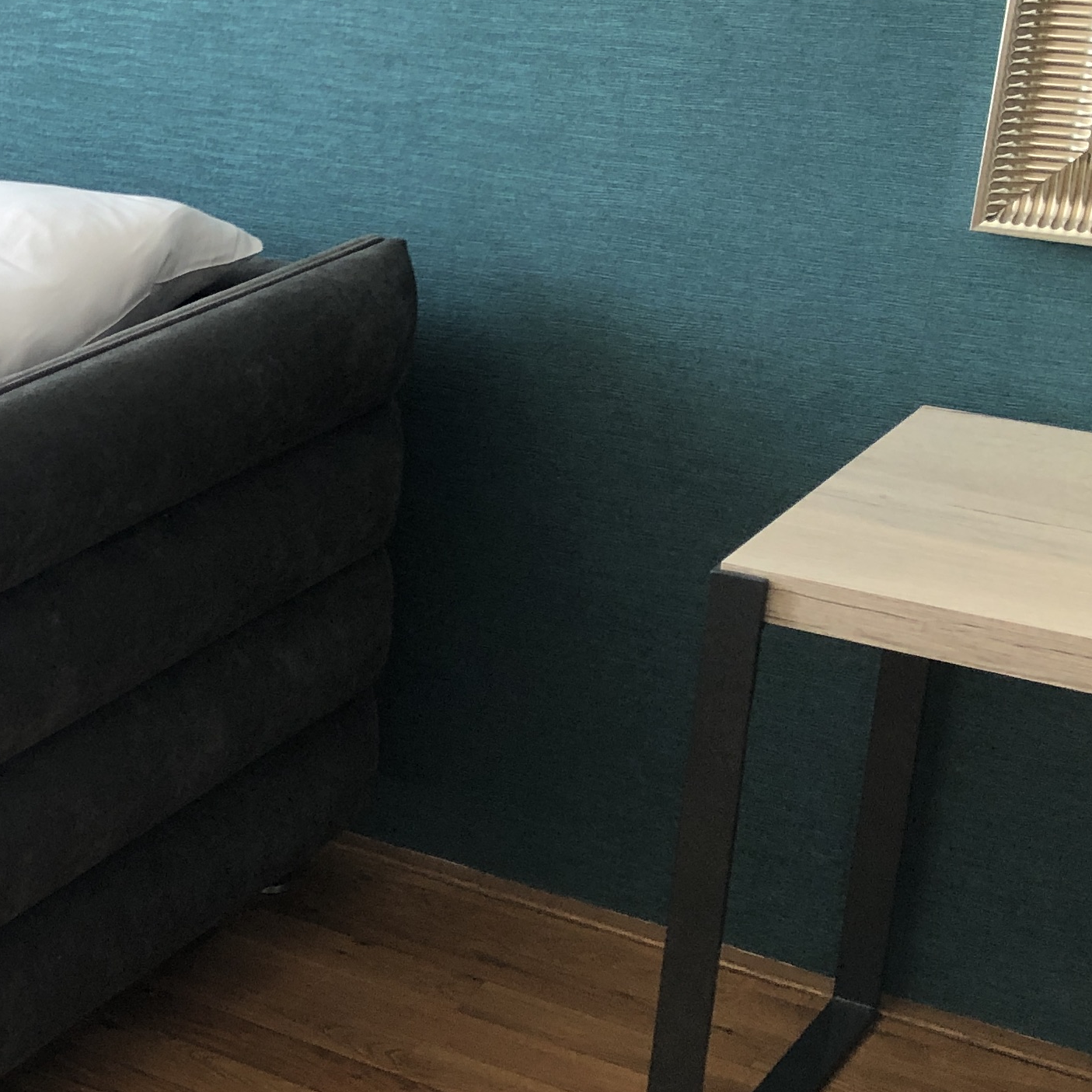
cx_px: -332
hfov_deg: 21.9
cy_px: 629
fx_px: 2534
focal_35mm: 71
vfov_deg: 24.3
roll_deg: +2.4
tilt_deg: -21.2
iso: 32
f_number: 1.8
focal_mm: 3.99
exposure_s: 1/50
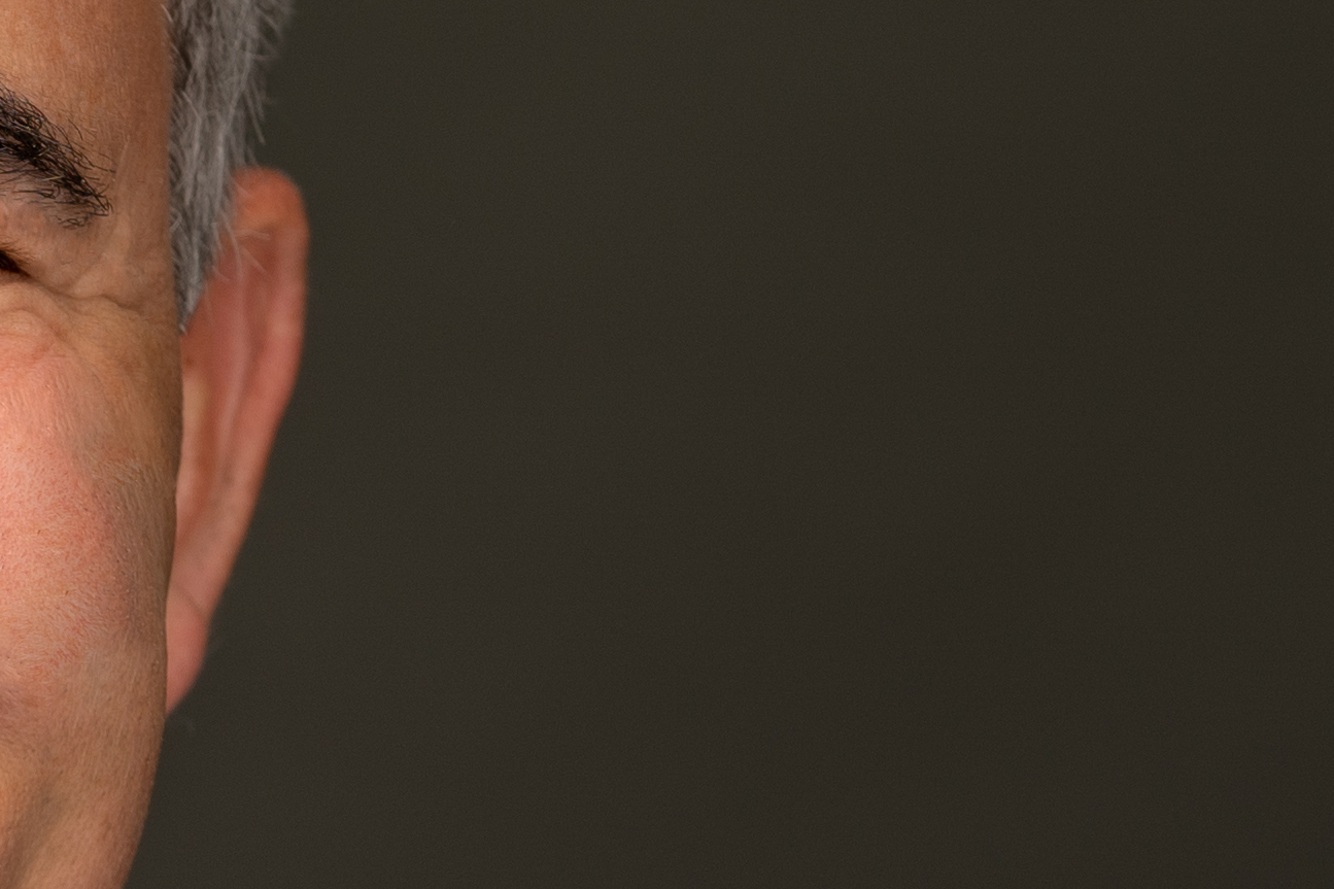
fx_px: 15449
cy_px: 943
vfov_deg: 3.3
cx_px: -785
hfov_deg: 4.9
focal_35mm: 417
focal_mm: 90
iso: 100
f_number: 5.6
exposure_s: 1/160
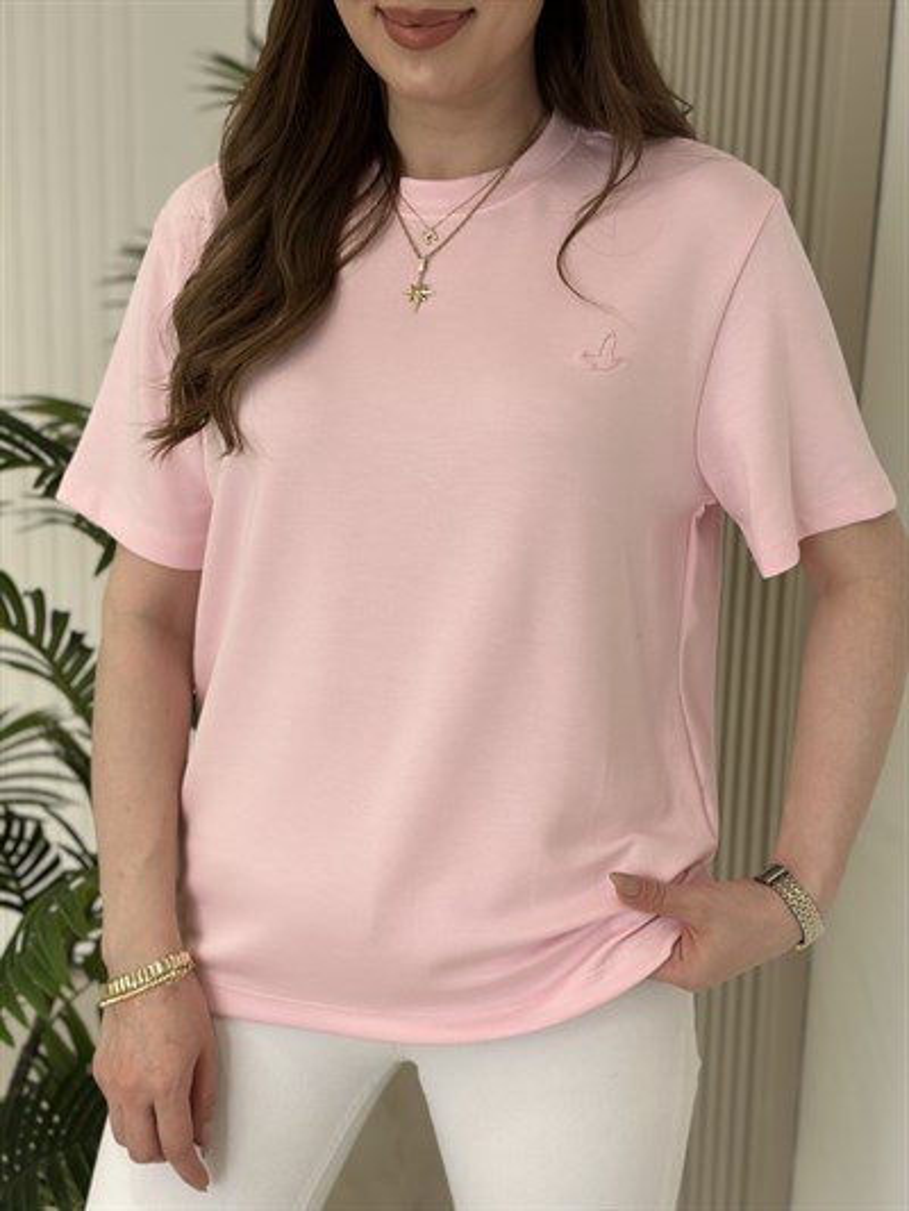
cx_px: 454
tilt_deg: -10.5
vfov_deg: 39.6
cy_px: 606
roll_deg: -2.9
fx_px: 1680
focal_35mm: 48
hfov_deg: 30.3
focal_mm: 6.86
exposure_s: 1/469
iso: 80
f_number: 1.78
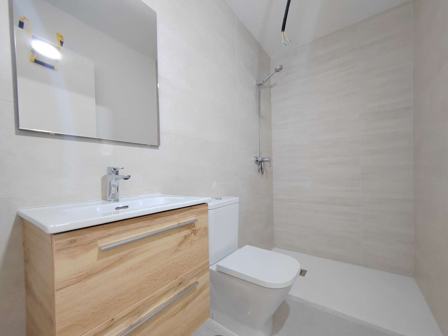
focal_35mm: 14
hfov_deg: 102.0
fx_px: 181
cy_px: 178
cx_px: 228
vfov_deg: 85.6
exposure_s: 1/33
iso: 640
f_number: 2.2
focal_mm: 2.16
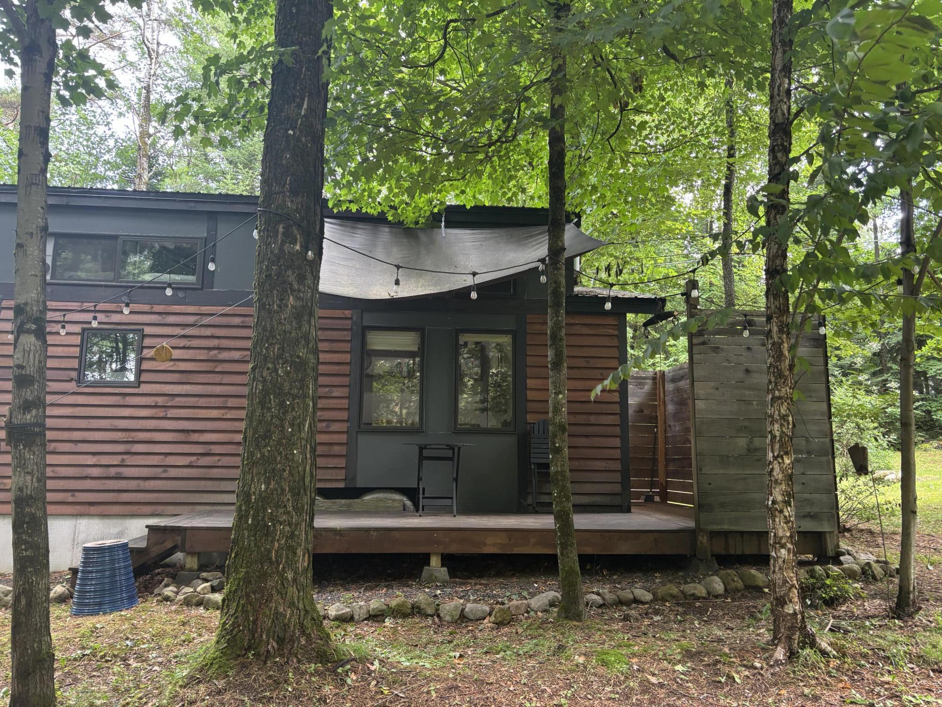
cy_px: 354
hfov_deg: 67.3
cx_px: 471
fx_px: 708
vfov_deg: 53.1
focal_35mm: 26
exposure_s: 1/60
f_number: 1.6
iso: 200
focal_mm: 5.96
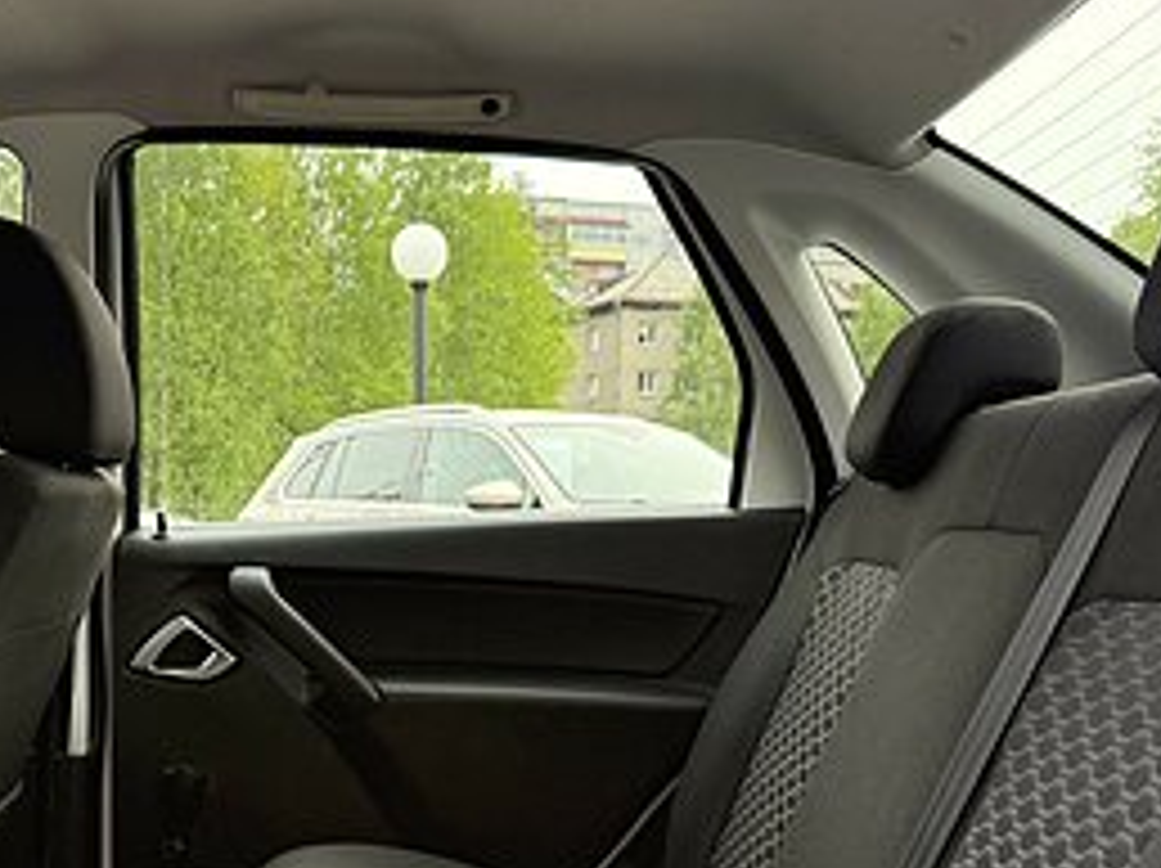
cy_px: 726
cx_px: 418
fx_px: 1709
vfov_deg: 27.8
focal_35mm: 51
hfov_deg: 37.2
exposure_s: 1/220
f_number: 1.78
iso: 200
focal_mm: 6.76
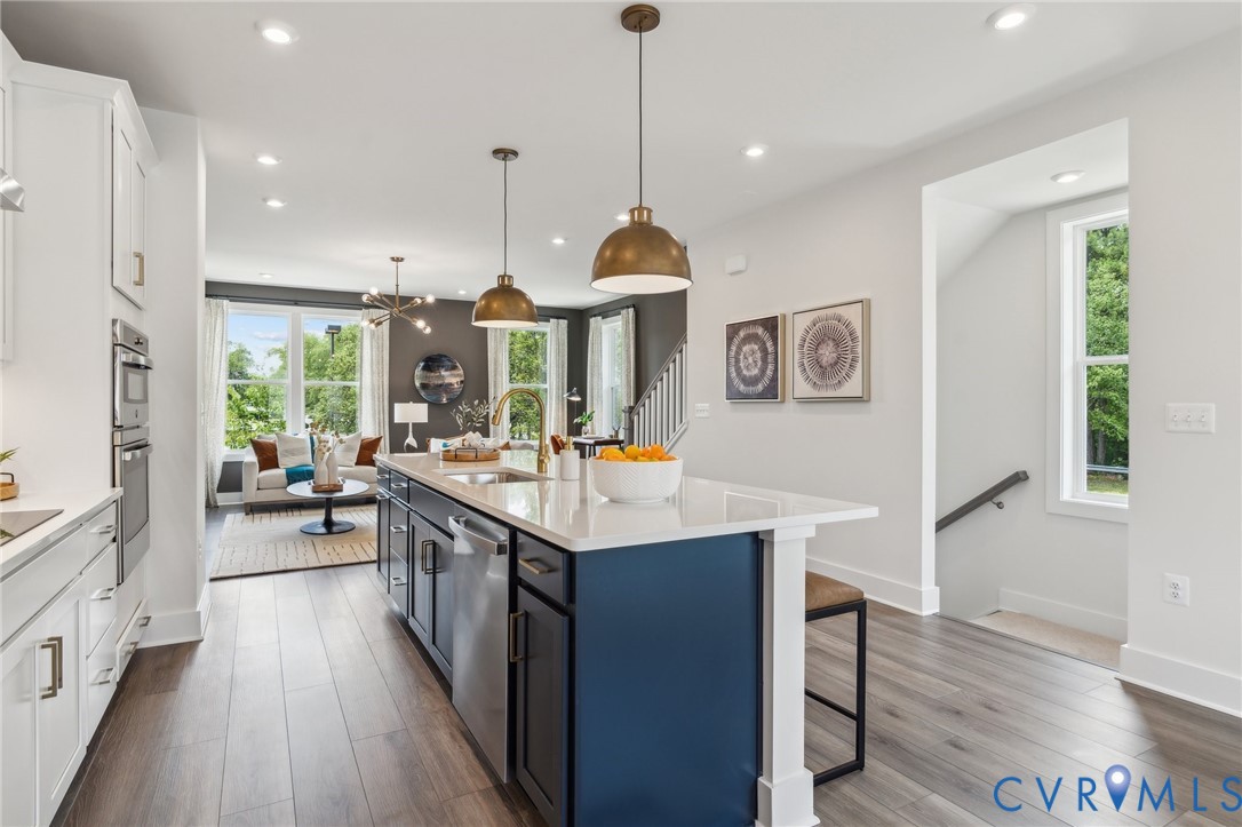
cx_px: 621
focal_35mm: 18
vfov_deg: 67.3
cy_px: 414
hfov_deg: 90.0
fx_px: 621
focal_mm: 18
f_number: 7.1
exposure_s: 1/20
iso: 200
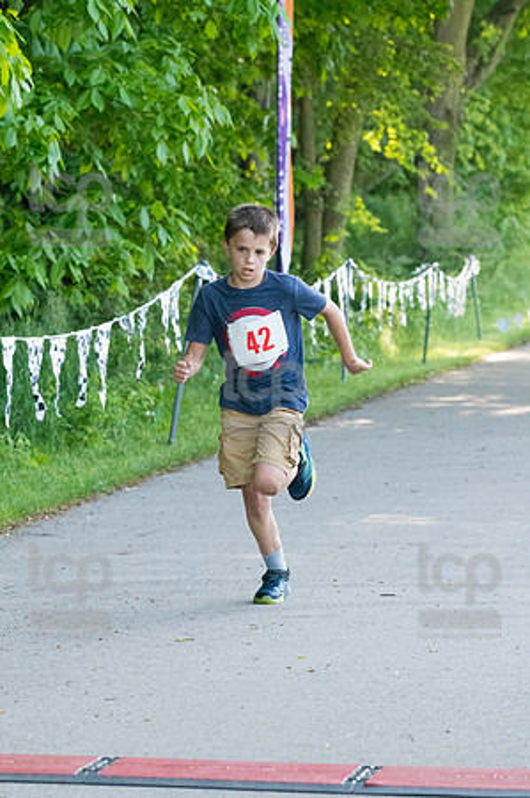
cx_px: 265
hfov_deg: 7.9
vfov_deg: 11.8
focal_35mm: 174
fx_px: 3851
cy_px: 399
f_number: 5.6
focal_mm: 116
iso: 4000
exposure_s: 1/1600
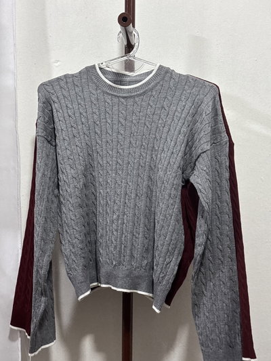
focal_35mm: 52
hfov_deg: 28.0
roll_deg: -1.6
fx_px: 543
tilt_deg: +1.6
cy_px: 180
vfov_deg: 36.8
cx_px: 136
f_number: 1.6
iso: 200
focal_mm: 5.96
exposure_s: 1/33
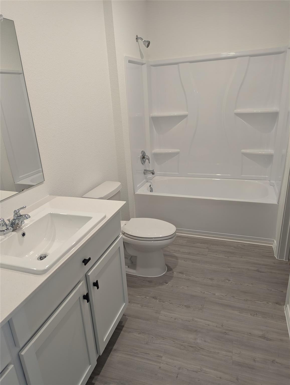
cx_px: 145
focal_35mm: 24
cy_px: 192
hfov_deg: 56.9
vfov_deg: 71.5
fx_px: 267
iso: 66
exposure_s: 1/30
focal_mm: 6.81
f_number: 1.85
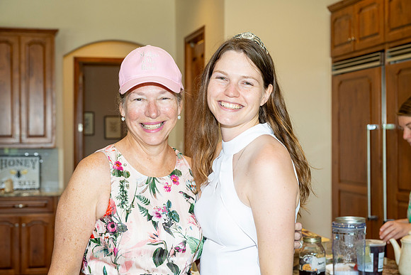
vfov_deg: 24.2
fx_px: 639
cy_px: 138
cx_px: 206
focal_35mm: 56
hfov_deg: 35.6
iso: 800
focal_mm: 56
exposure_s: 1/125
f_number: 5.6
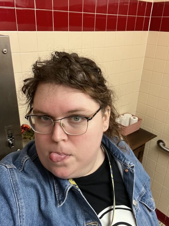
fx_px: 195
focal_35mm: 30
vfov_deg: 60.0
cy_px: 113
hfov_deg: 46.8
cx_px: 84
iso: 250
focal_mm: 2.71
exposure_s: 1/60
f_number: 2.2
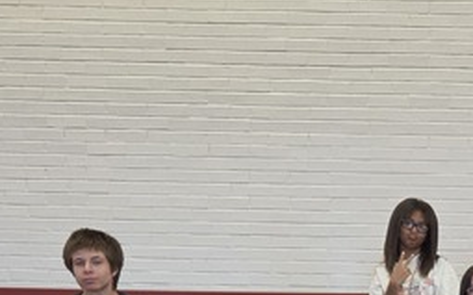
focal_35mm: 98
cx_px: 460
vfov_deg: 12.1
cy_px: 553
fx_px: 1262
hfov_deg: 20.6
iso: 250
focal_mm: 5.4
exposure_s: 1/120
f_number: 1.8
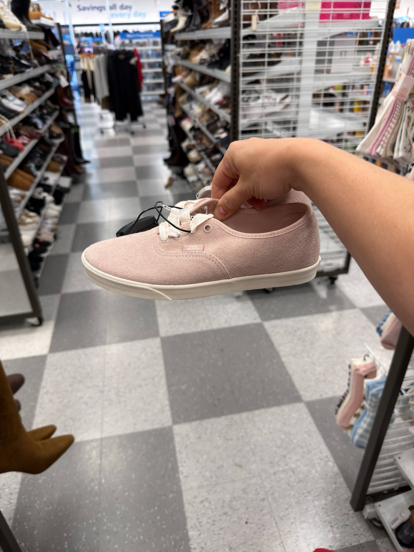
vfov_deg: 71.6
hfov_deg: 56.8
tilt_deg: -30.9
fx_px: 383
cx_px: 207
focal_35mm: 24
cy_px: 276
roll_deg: +2.3
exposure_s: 1/60
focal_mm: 6.76
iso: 64
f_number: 1.78
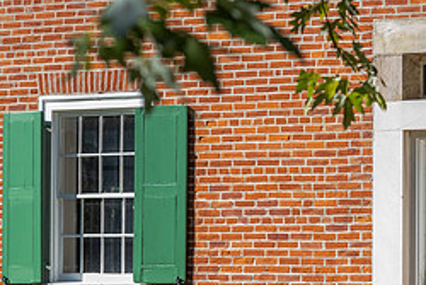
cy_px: 141
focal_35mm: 197
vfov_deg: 7.0
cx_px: 448
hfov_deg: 10.3
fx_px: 2332
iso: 1250
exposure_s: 1/1250
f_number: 7.1
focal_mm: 85
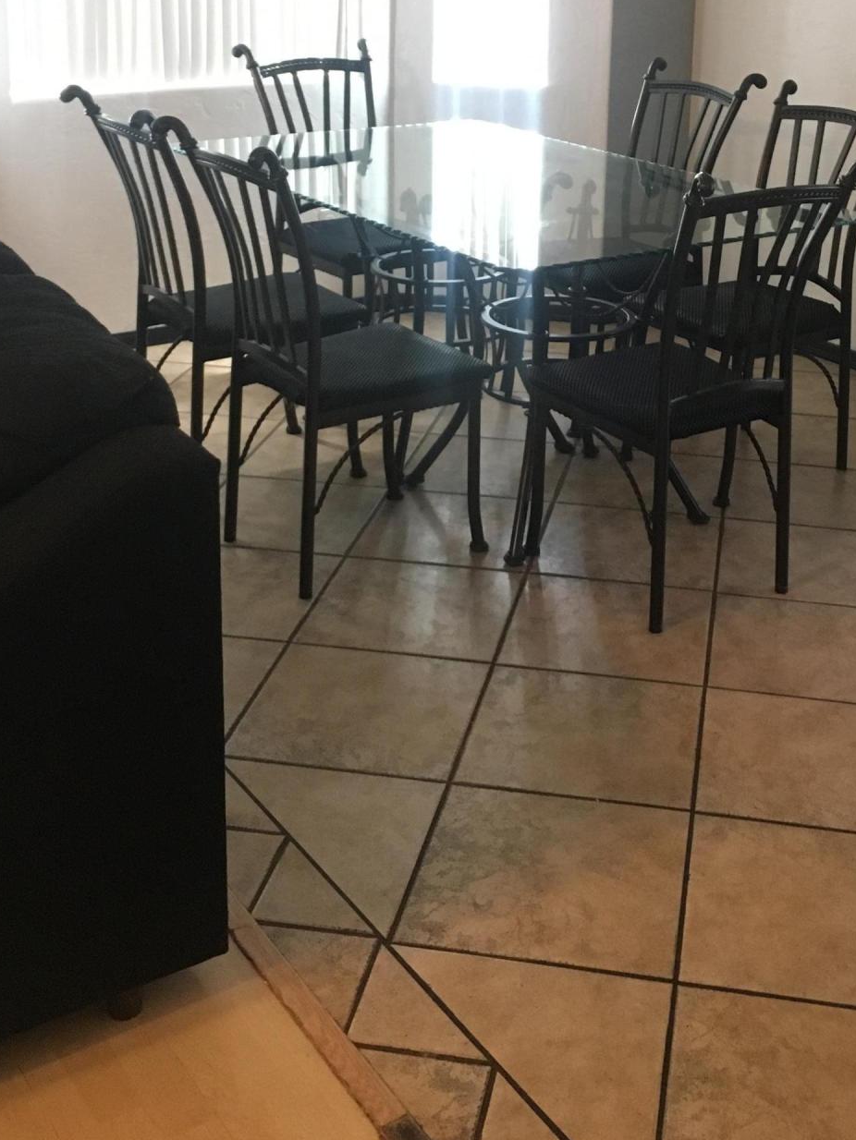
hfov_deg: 30.8
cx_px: 532
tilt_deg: -13.5
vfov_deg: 39.2
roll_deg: -1.0
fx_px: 1549
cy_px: 268
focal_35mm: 47
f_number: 2.2
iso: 200
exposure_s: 1/30
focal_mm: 4.15
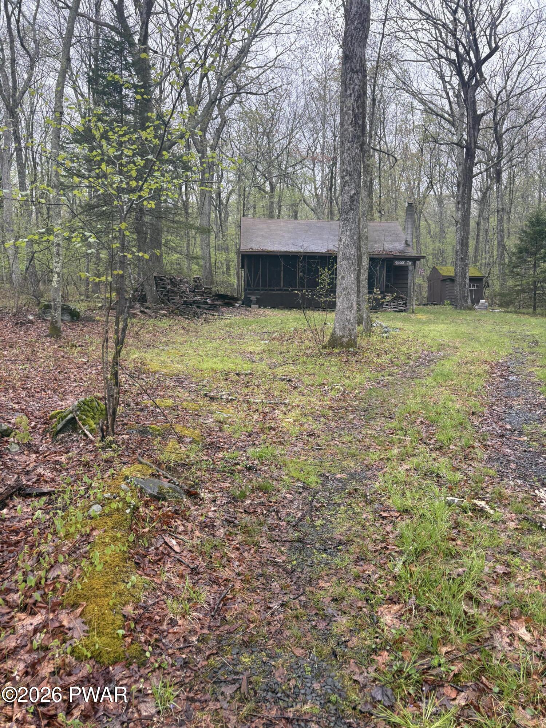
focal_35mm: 26
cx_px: 273
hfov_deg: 53.1
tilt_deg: -3.2
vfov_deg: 67.3
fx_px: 547
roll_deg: +0.9
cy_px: 364
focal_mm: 5.96
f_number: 1.6
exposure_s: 1/293
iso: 50
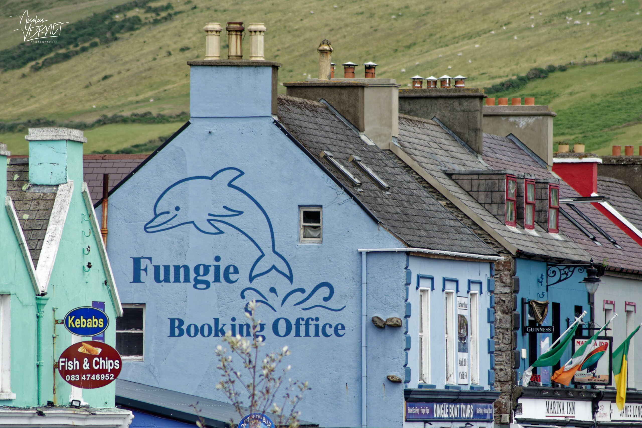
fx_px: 7489
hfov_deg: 4.9
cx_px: 321
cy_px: 214
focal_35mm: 420
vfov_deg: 3.3
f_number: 7.1
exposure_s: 1/3200
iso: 800
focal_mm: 280
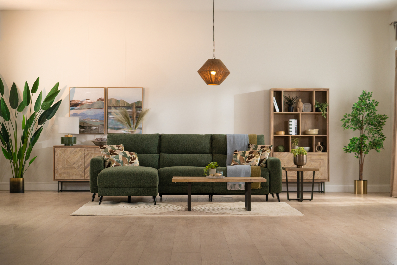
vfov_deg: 19.5
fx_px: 772
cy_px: 132
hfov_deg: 28.8
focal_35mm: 70
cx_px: 198
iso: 1000
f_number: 5.6
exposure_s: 1/125
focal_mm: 70
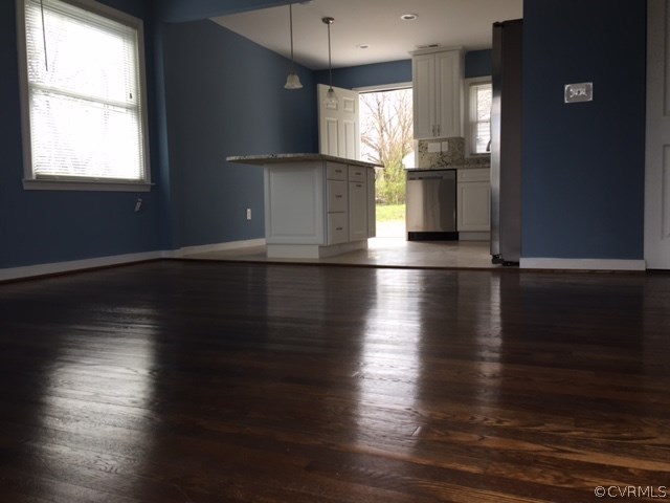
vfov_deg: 48.2
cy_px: 252
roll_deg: +1.6
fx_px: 561
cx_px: 335
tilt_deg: -3.2
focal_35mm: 29
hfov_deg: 61.7
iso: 40
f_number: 2.2
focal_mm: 4.15
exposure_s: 1/120
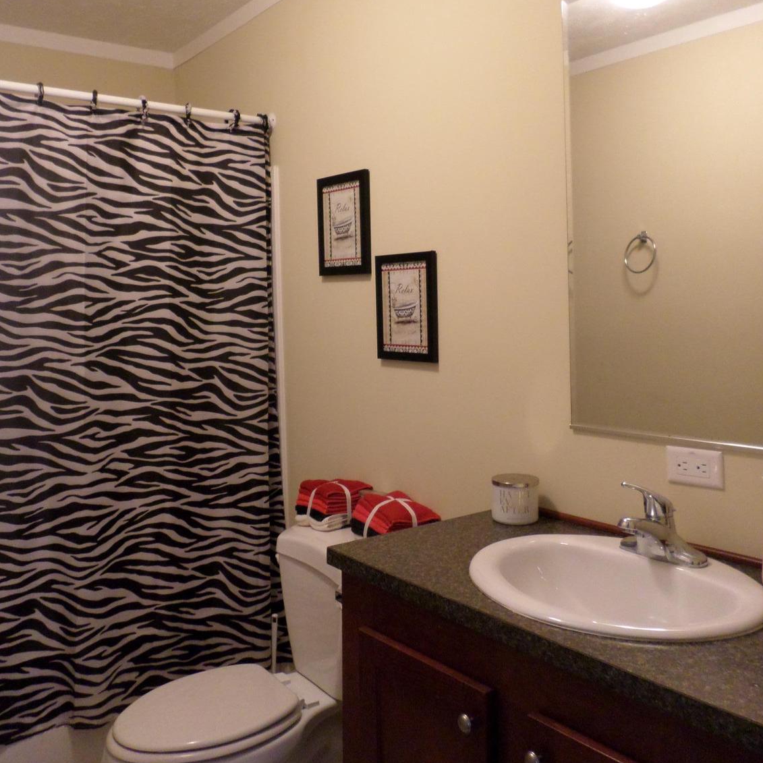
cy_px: 317
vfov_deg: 53.8
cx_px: 377
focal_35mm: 30
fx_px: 748
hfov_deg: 54.0
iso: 240
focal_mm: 4.5
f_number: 2.5
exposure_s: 1/30
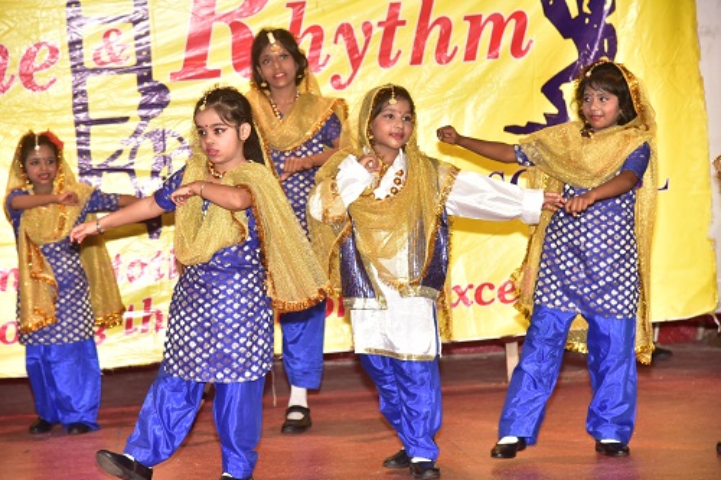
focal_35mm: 105
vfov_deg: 13.0
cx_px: 360
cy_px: 240
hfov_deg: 19.5
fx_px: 2102
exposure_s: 1/125
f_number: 5
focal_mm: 105
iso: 1600
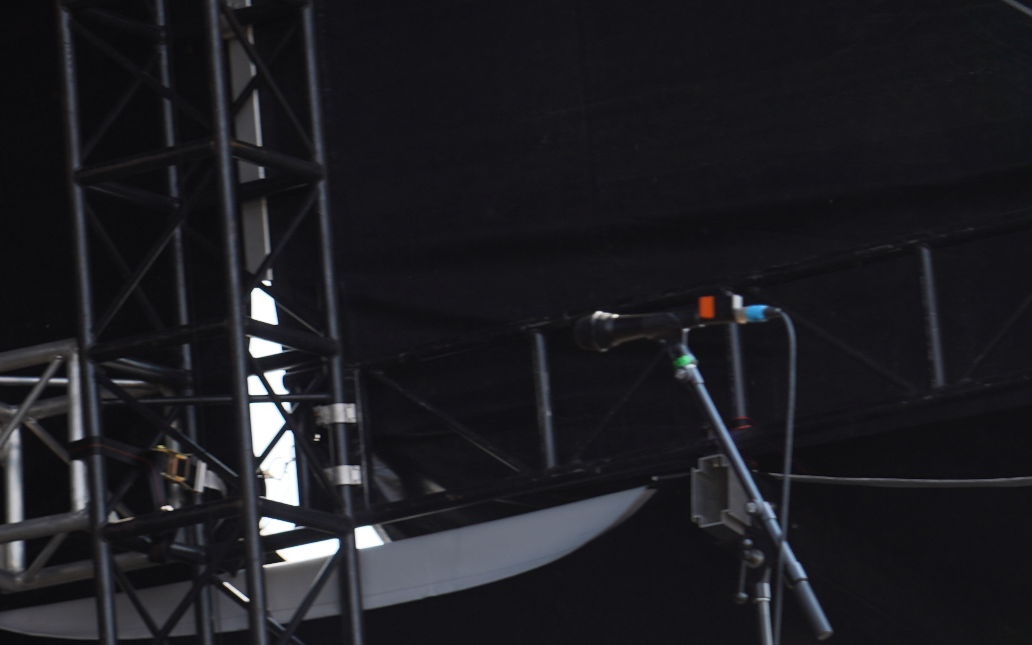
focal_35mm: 258
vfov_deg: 5.1
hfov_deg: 8.1
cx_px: -175
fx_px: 7256
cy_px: 400
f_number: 5.6
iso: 100
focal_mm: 105
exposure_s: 1/125
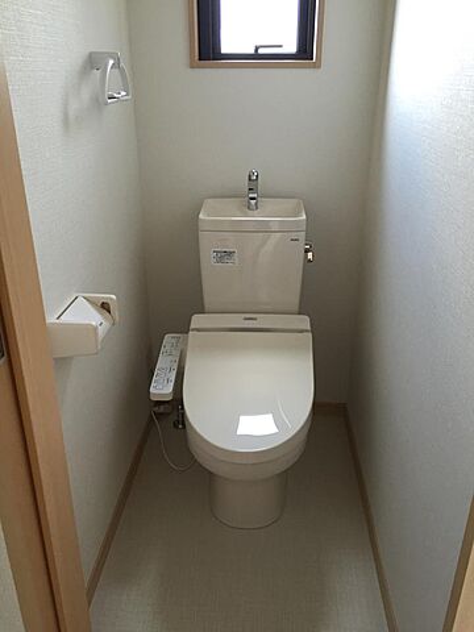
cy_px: 316
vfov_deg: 61.7
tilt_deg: -24.7
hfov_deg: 48.2
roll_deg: +0.1
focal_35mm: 29
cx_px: 237
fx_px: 529
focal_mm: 4.15
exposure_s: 1/30
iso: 100
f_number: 2.2
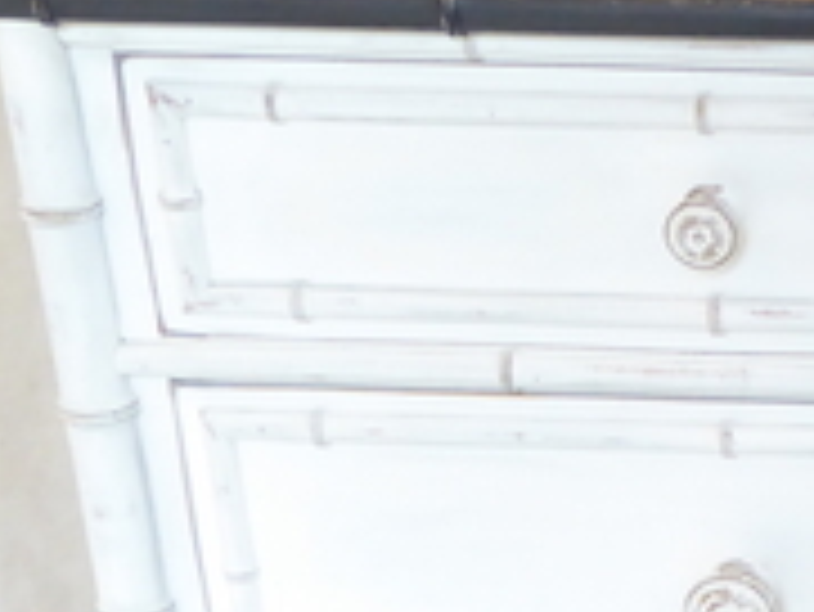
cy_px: 508
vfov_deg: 11.5
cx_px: 1147
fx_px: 3035
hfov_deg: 14.4
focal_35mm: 129
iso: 400
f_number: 3.7
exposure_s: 1/25
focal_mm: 6.7
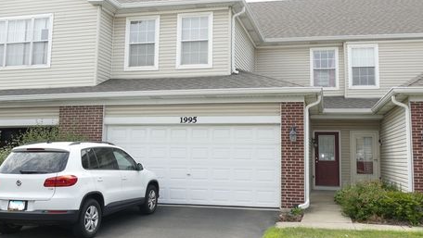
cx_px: 224
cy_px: 92
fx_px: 438
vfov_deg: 30.4
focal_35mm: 39
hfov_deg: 51.6
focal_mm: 12.38
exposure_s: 1/800
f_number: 3.1
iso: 125
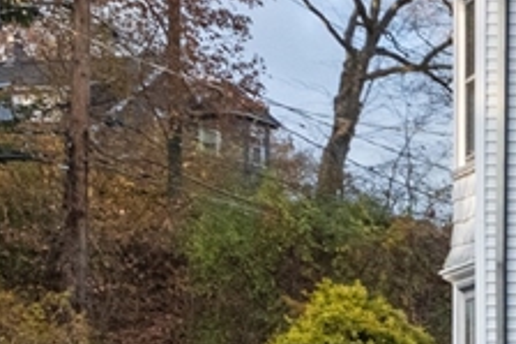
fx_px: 1279
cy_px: 135
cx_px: 1161
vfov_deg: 15.3
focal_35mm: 89
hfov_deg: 15.5
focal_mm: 13
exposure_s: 1/2000
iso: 1250
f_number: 5
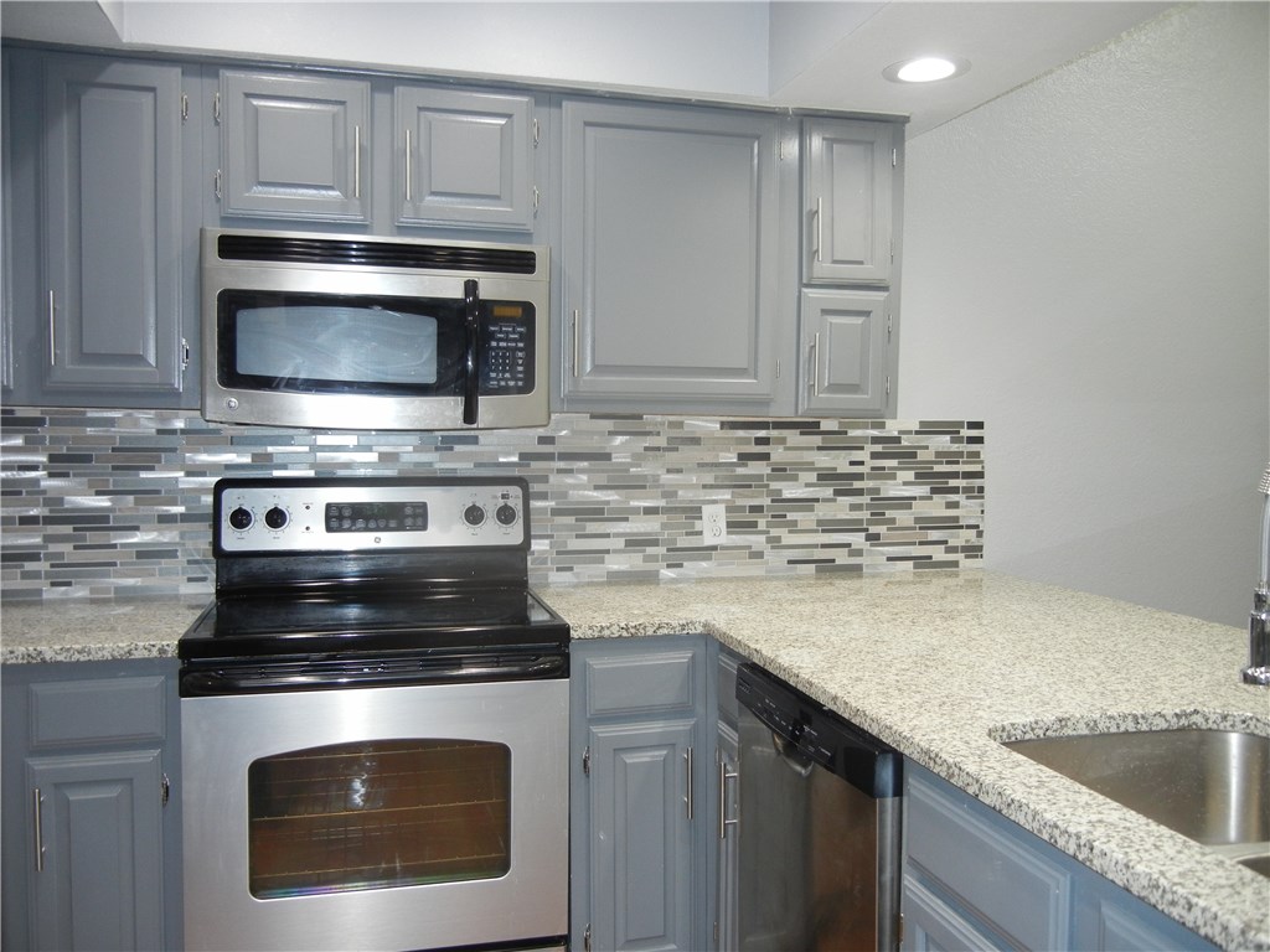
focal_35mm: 30
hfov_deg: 60.0
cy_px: 476
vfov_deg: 46.8
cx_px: 635
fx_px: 1101
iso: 200
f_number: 3.5
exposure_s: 1/30
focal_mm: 5.4
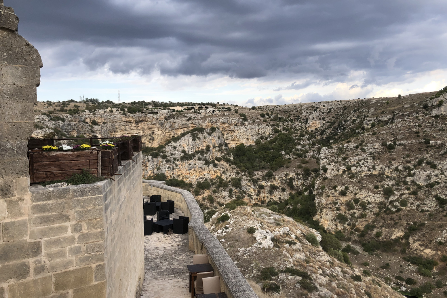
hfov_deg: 61.9
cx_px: 220
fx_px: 372
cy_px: 143
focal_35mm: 30
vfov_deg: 43.6
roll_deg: +1.9
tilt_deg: -3.1
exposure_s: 1/600
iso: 20
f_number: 1.8
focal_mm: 4
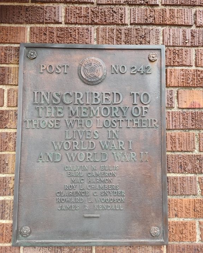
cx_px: 97
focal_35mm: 25
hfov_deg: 56.8
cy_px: 122
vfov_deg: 68.1
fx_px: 188
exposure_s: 1/120
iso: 544
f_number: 1.8
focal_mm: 5.56
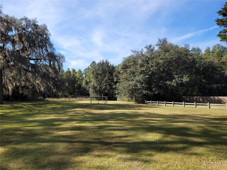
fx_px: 170
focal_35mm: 26
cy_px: 85
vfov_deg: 53.1
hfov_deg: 67.3
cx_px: 114
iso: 40
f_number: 1.8
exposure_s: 1/1542
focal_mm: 5.4
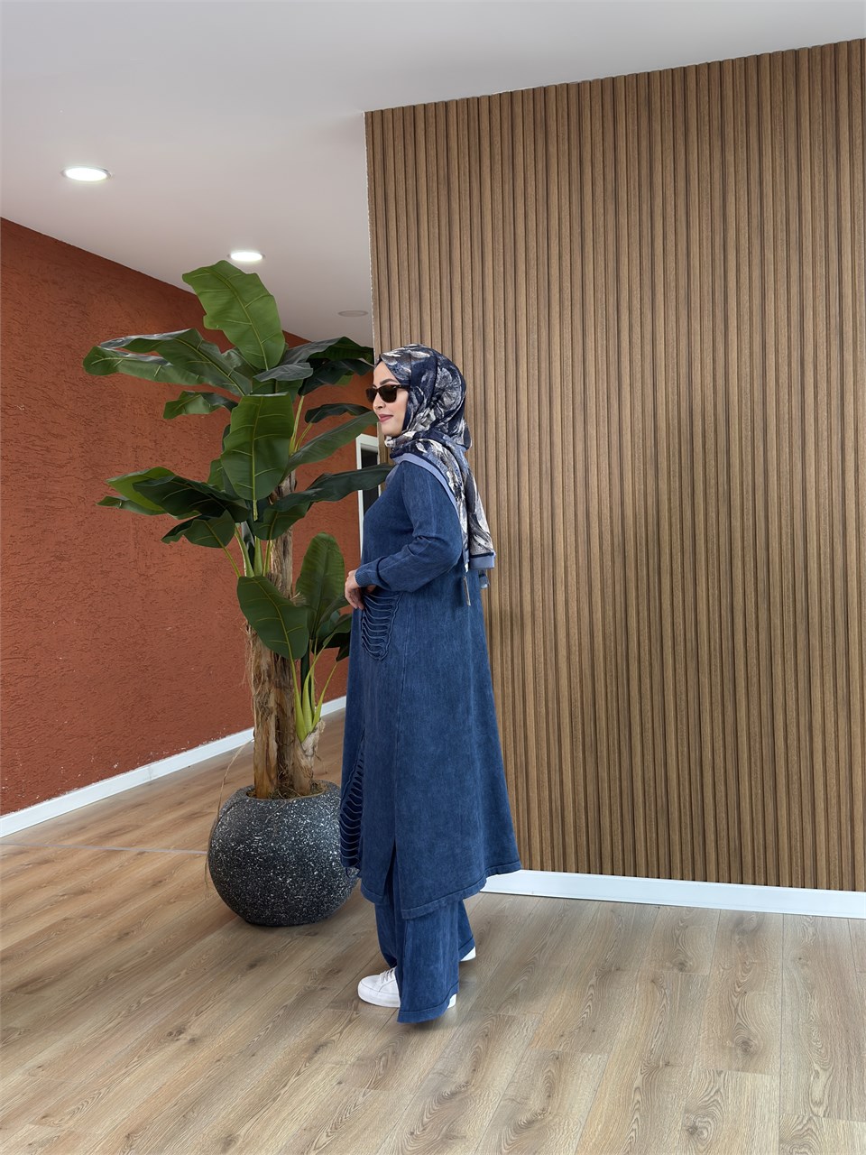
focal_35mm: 35
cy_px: 578
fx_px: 1167
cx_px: 433
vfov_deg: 52.6
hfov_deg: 40.7
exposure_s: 1/96
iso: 100
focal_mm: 6.76
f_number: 1.78
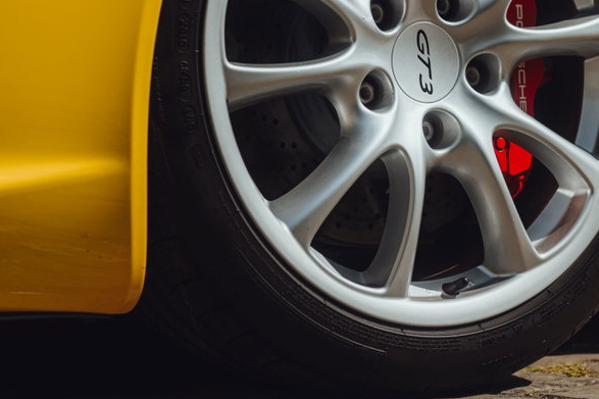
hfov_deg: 16.8
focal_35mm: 122
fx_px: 2029
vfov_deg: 11.2
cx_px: 364
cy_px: 75
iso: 100
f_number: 4.5
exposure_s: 1/400
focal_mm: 70
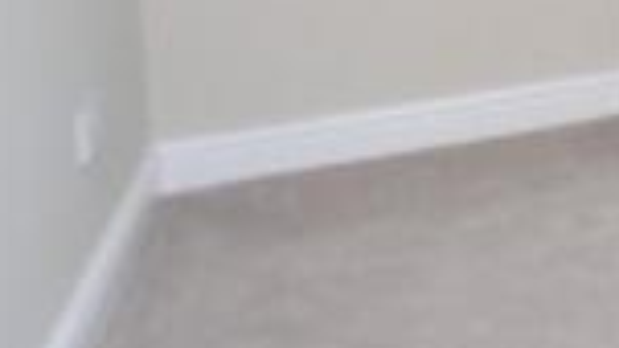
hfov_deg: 17.7
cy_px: -235
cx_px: 1318
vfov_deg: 15.7
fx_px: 1116
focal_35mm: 68
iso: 400
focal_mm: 10
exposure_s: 1/250
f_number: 4
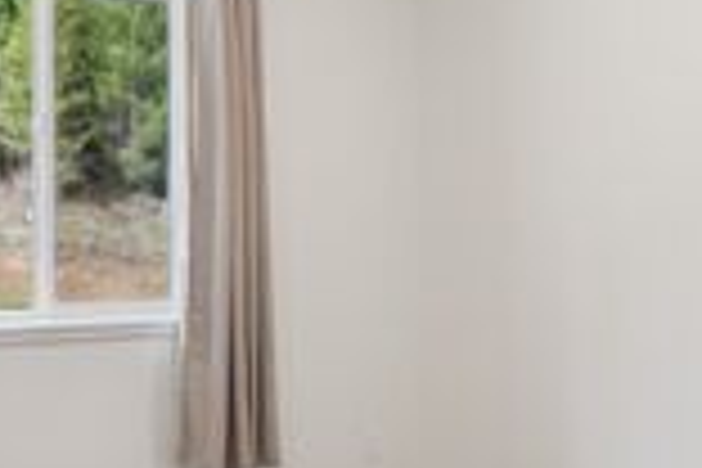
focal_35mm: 41
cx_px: 58
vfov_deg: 32.6
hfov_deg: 43.0
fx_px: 799
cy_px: 245
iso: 400
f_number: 8
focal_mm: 16
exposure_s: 1/40
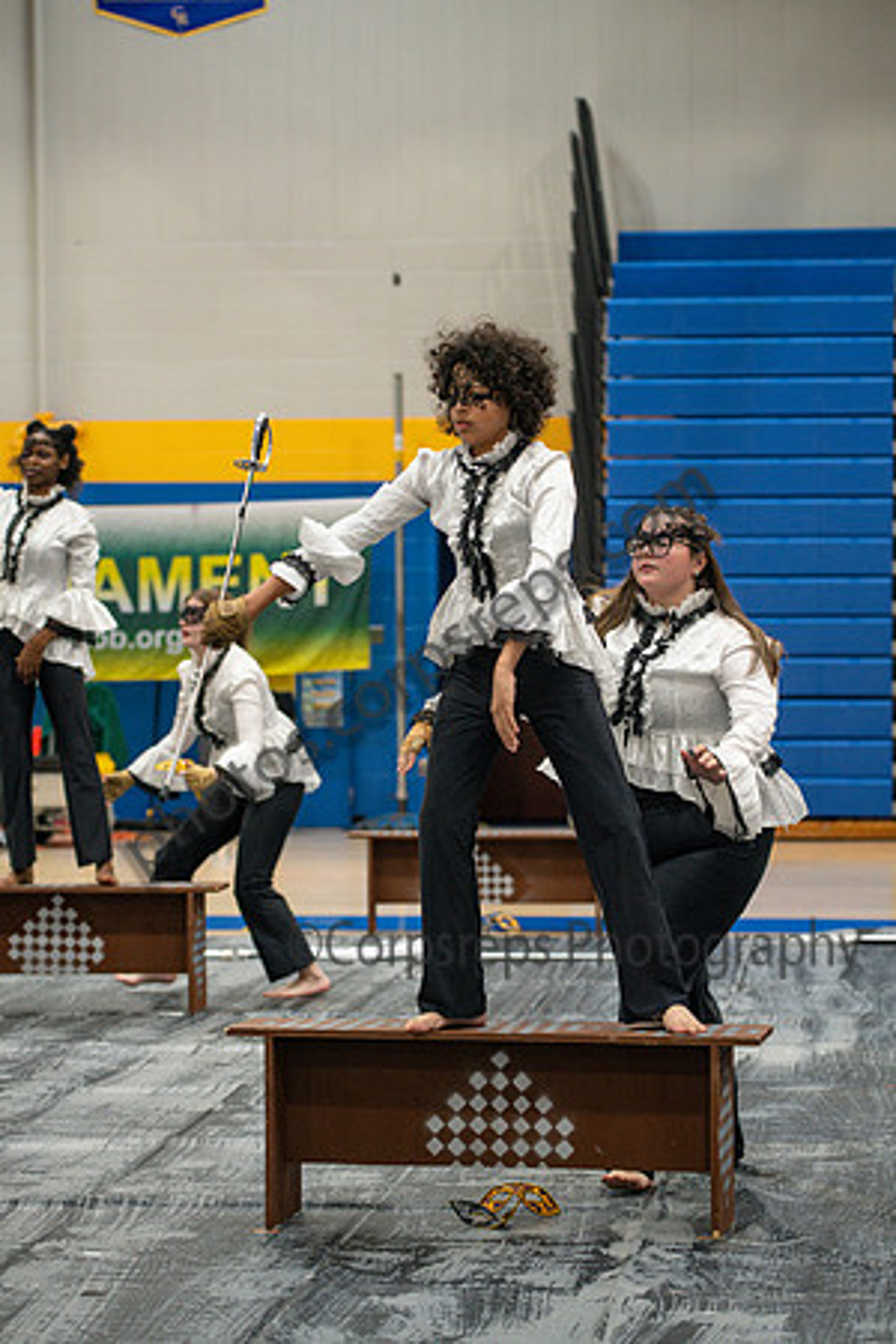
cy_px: 672
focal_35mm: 110
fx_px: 4106
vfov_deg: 18.6
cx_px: 448
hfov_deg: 12.5
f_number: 4
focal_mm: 110
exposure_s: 1/500
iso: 2800
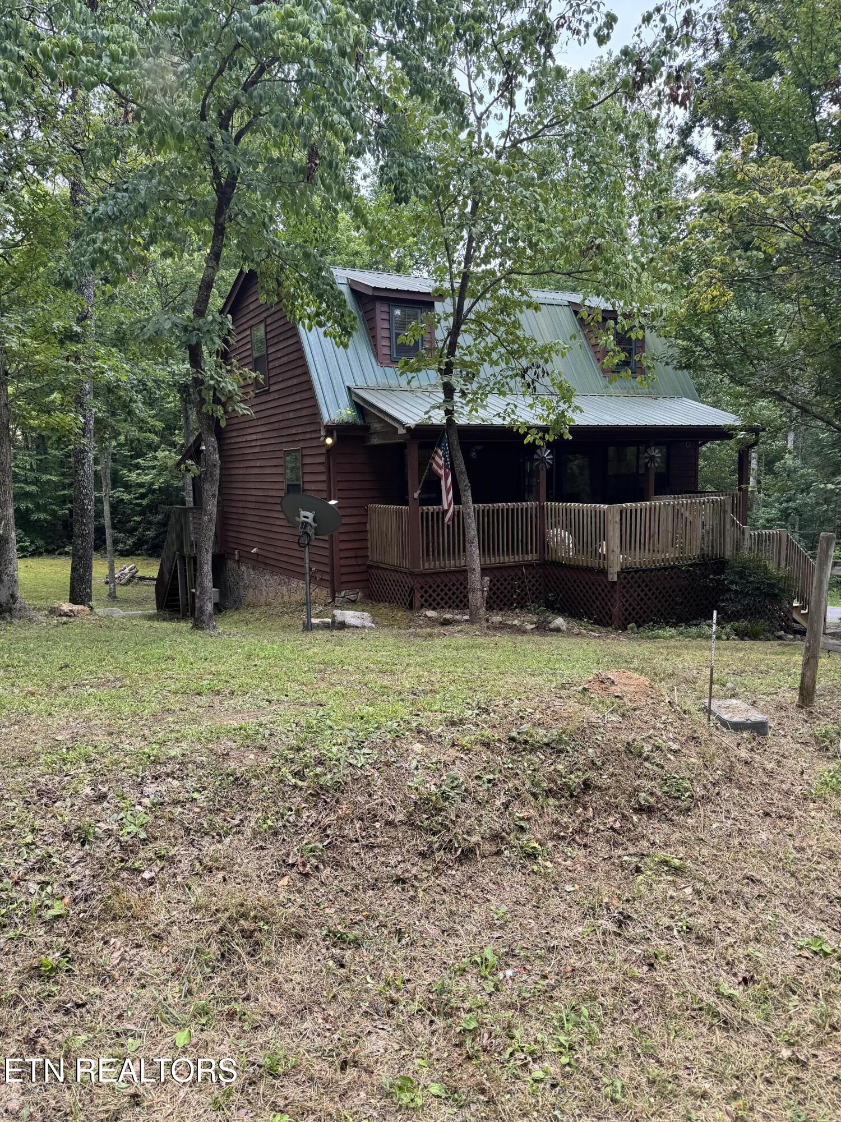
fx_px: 777
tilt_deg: -6.3
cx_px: 420
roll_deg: +1.9
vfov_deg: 71.6
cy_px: 561
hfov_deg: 56.8
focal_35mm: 24
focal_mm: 6.76
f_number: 1.78
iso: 80
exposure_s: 1/451
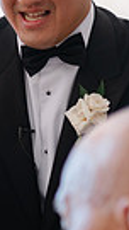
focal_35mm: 157
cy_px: 197
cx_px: -64
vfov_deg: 13.6
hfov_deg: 7.6
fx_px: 954
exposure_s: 1/125
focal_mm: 35
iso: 125
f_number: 1.4
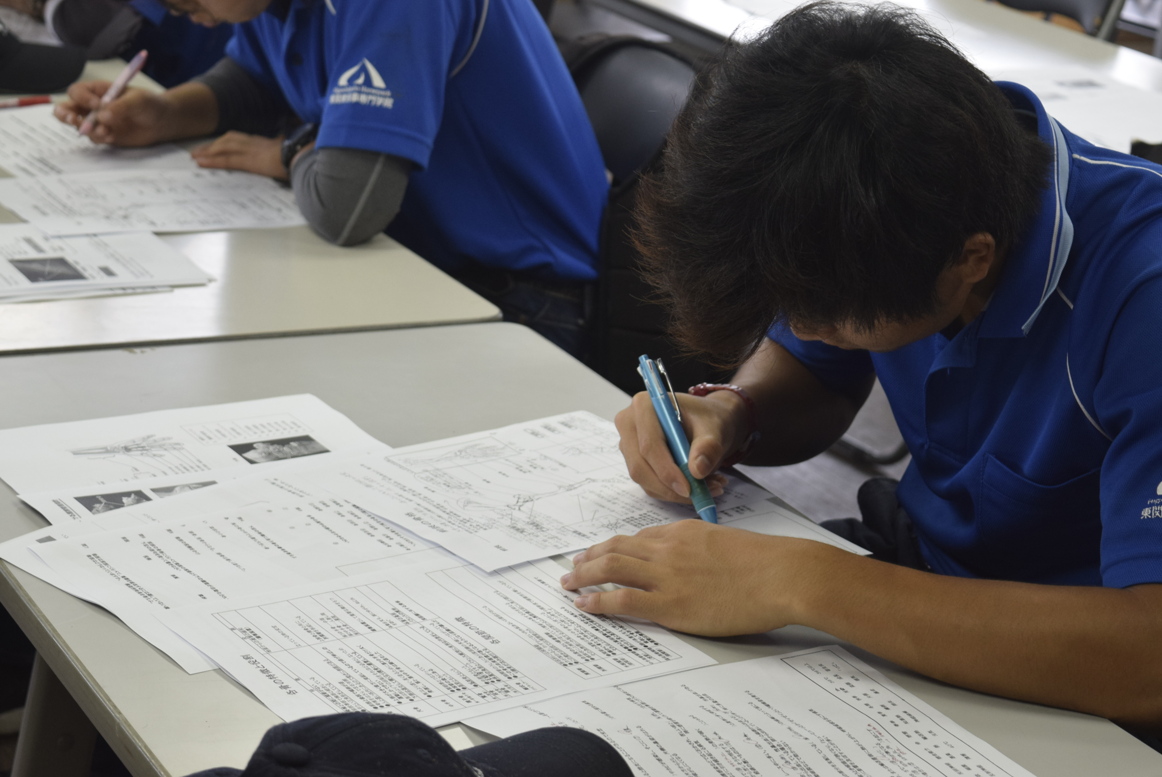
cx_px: 581
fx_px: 2665
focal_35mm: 82
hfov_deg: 24.6
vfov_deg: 16.6
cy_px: 388
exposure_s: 1/60
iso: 720
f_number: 5.6
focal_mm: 55
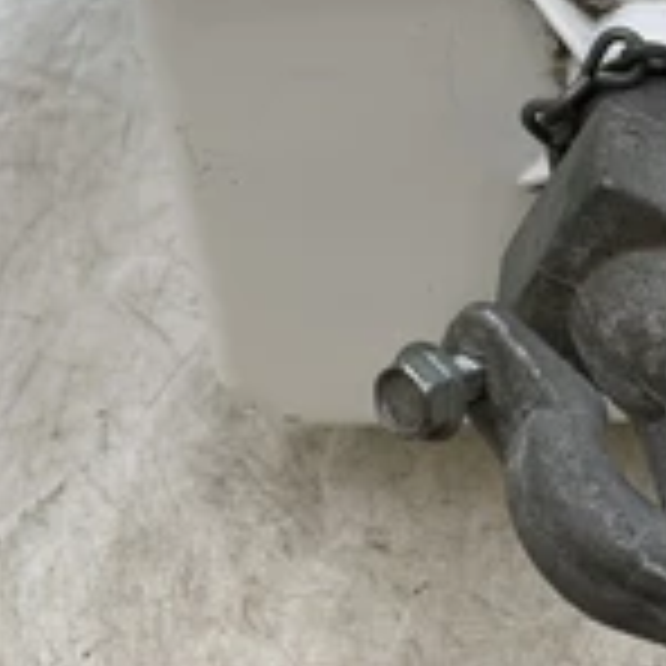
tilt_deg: -45.3
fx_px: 1350
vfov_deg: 26.5
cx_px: 626
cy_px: 32
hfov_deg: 26.6
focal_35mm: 62
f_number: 1.8
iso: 40
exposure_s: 1/122
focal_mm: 4.25
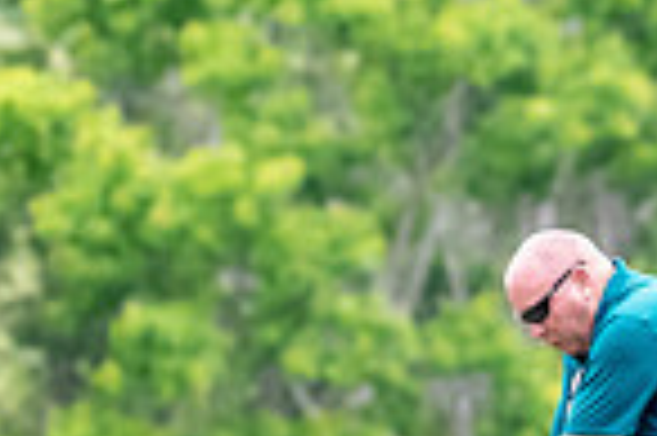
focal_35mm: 2980
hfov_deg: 0.7
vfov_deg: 0.5
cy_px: 308
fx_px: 54324
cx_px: 459
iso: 3200
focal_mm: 500
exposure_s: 1/2000
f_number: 5.6
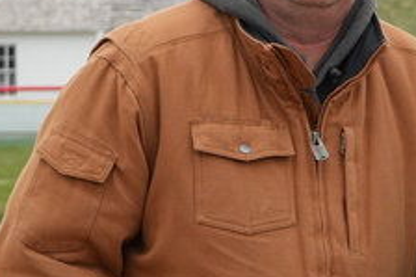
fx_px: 3487
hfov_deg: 6.7
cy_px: 205
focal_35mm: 302
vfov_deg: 4.5
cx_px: 691
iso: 500
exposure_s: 1/1000
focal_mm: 44
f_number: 5
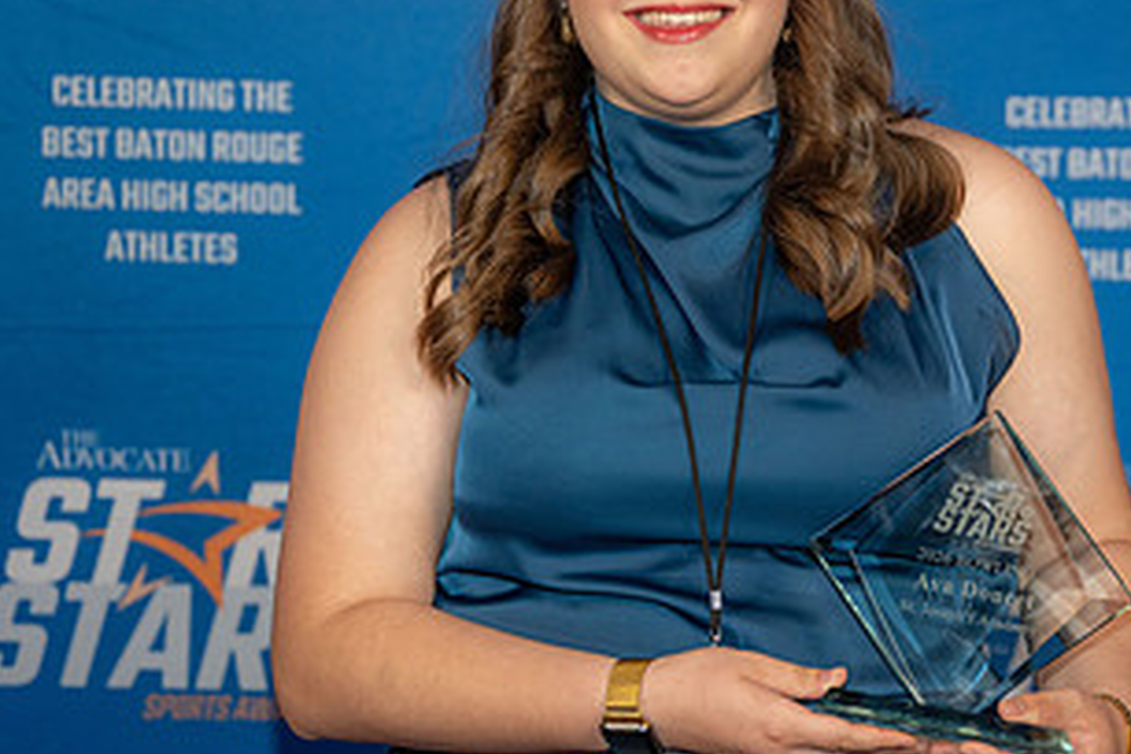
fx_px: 3990
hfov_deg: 16.1
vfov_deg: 10.8
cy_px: 305
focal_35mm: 127
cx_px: 776
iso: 400
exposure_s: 1/200
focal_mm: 67
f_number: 3.2
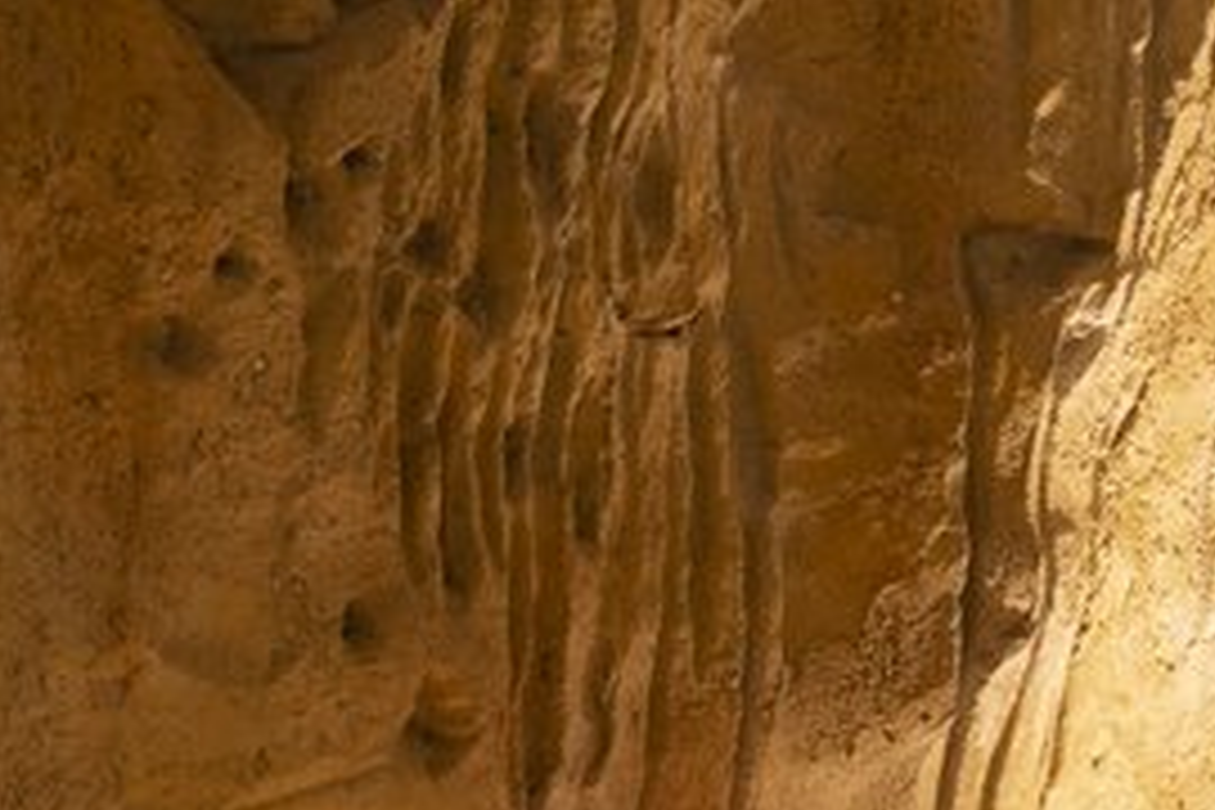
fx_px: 14714
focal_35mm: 436
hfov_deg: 4.7
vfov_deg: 3.2
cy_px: 207
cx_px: 1098
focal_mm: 57
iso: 64
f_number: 10
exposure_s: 2.5
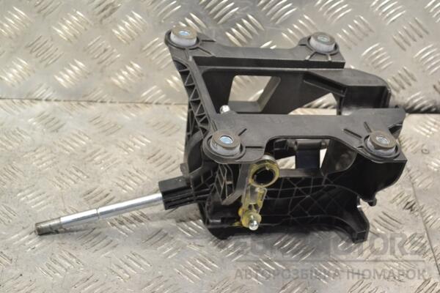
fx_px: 953
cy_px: 146
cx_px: 220
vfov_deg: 17.5
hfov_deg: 26.0
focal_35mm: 78
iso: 3200
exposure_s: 1/200
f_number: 7.1
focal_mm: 52
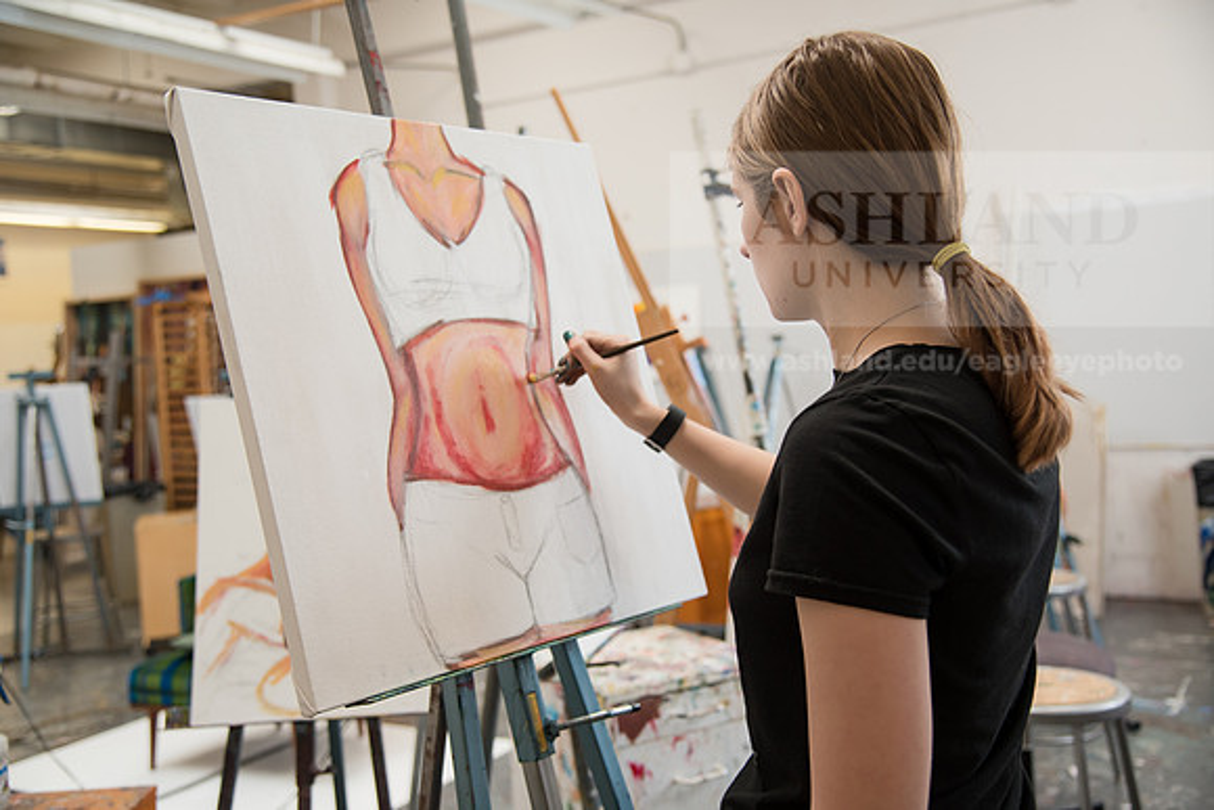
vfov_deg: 35.1
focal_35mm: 38
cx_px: 607
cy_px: 405
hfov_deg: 50.7
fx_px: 1282
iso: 800
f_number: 4
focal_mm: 38
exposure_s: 1/160
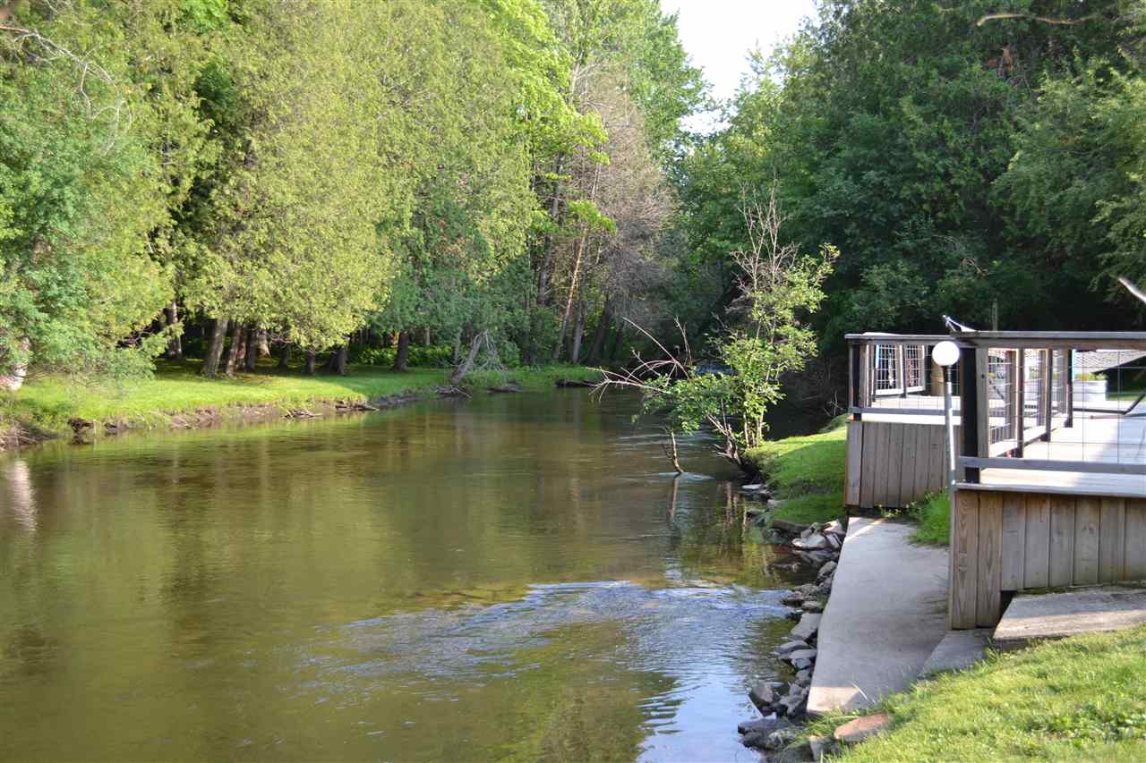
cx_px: 573
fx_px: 1384
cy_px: 382
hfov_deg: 45.0
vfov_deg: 30.8
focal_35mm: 44
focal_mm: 29
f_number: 5.6
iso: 125
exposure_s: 1/125
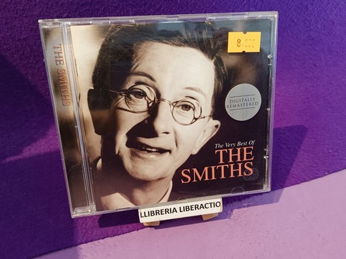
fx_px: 260
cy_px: 130
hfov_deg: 67.3
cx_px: 173
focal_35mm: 26
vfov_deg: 53.0
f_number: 1.8
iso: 1241
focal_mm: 3.96
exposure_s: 1/50
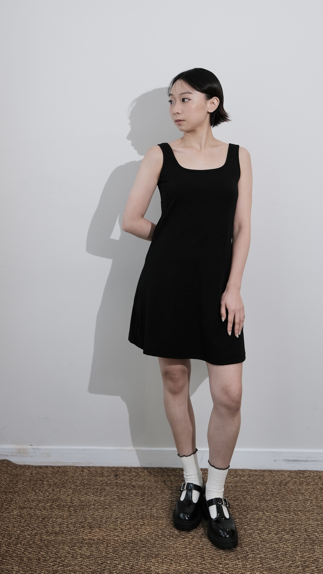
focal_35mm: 32
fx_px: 487
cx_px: 139
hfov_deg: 36.6
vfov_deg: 61.0
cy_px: 289
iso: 320
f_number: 3.1
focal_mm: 20.2
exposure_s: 1/110
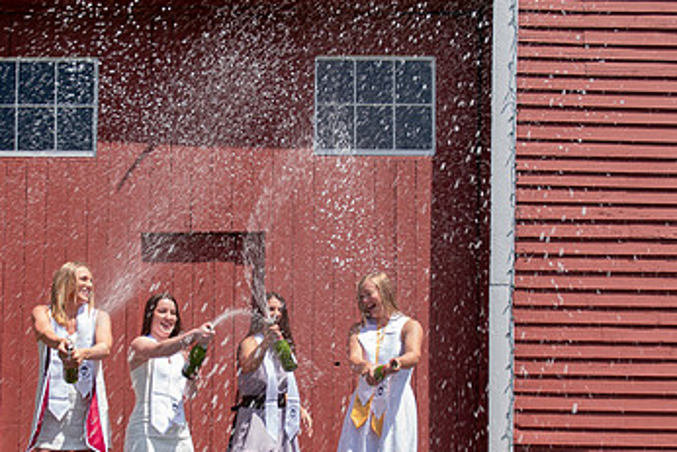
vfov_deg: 21.4
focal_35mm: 63
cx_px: 256
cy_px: 343
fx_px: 1185
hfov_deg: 31.7
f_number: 5.6
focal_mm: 25
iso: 100
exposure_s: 1/250
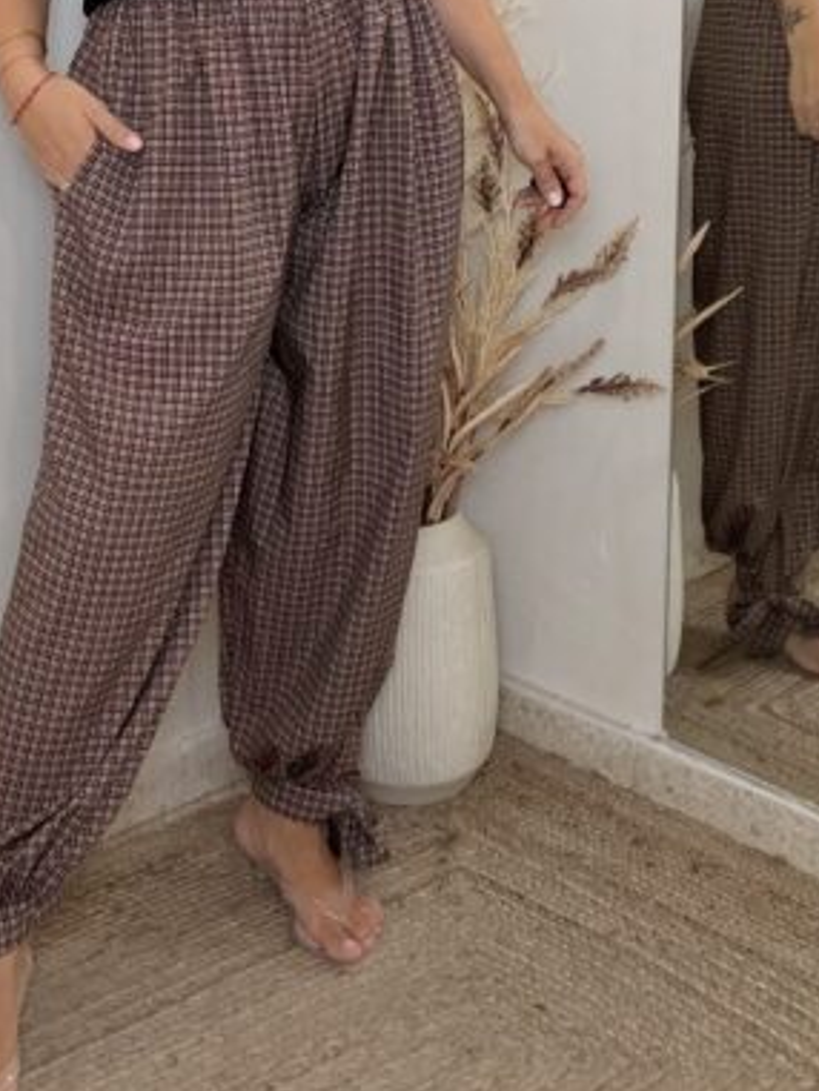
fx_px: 1986
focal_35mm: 63
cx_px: 326
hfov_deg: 23.3
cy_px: 26
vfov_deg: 28.9
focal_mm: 2.71
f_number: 1.9
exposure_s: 1/50
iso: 100
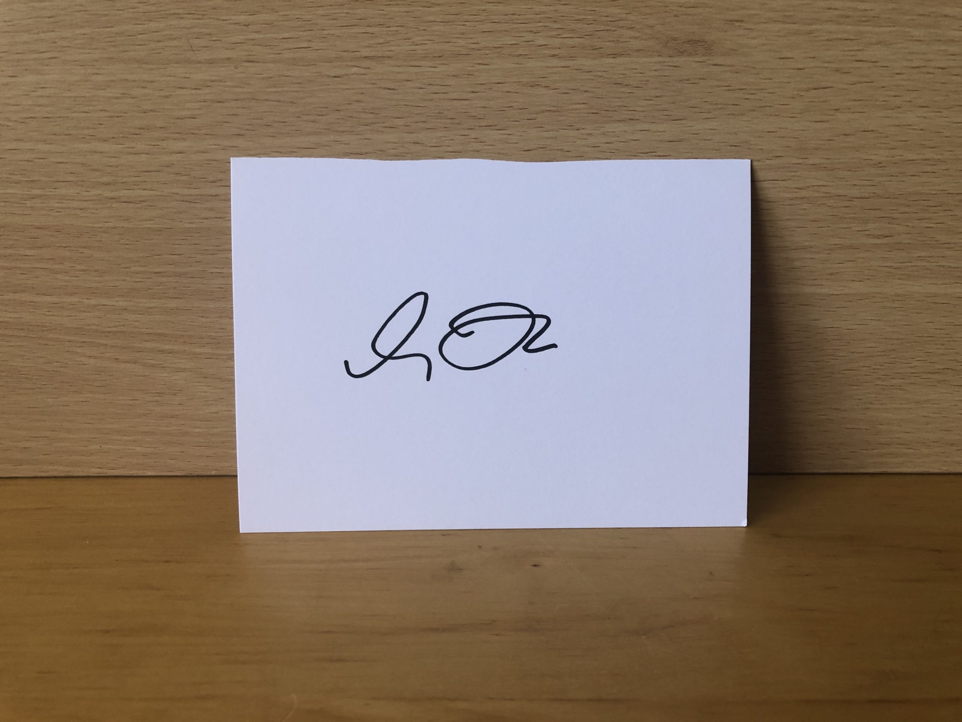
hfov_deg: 63.4
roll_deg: +0.1
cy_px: 361
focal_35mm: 28
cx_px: 481
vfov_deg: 49.7
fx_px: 778
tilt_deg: -22.2
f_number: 1.8
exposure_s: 1/17
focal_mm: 3.99
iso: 40
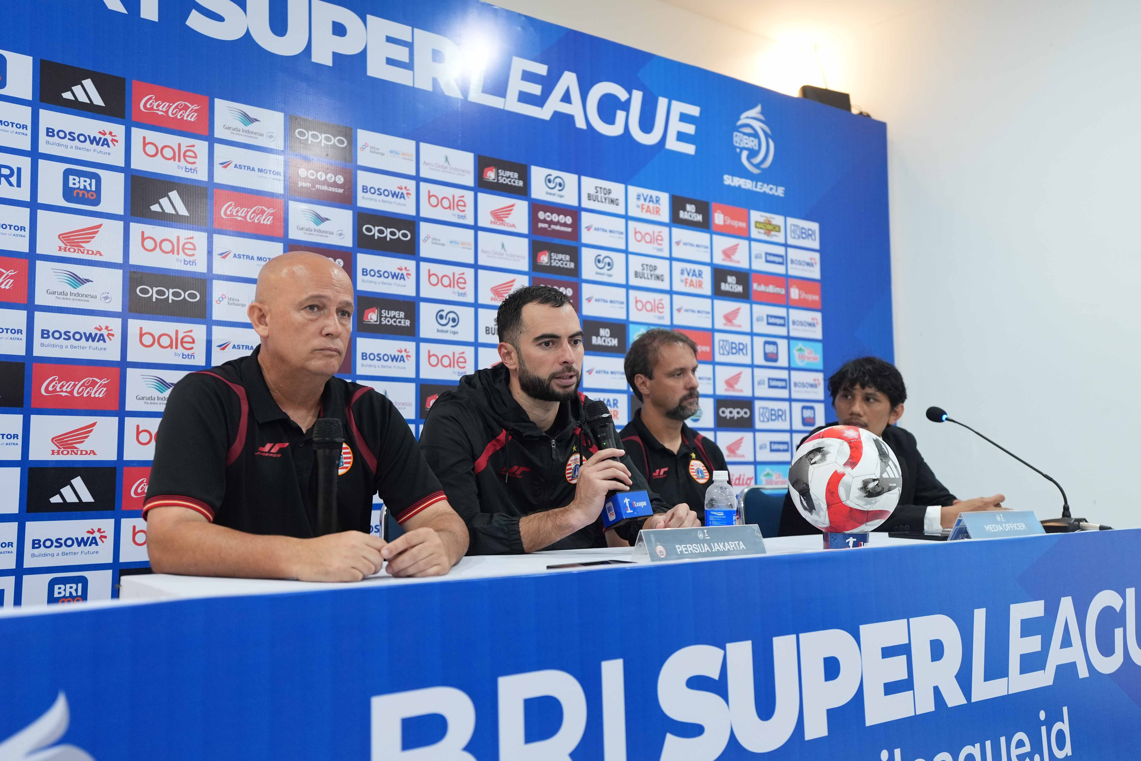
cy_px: 380
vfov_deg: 37.9
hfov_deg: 54.4
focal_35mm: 35
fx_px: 1109
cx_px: 570
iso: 1600
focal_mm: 35
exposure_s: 1/160
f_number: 2.8
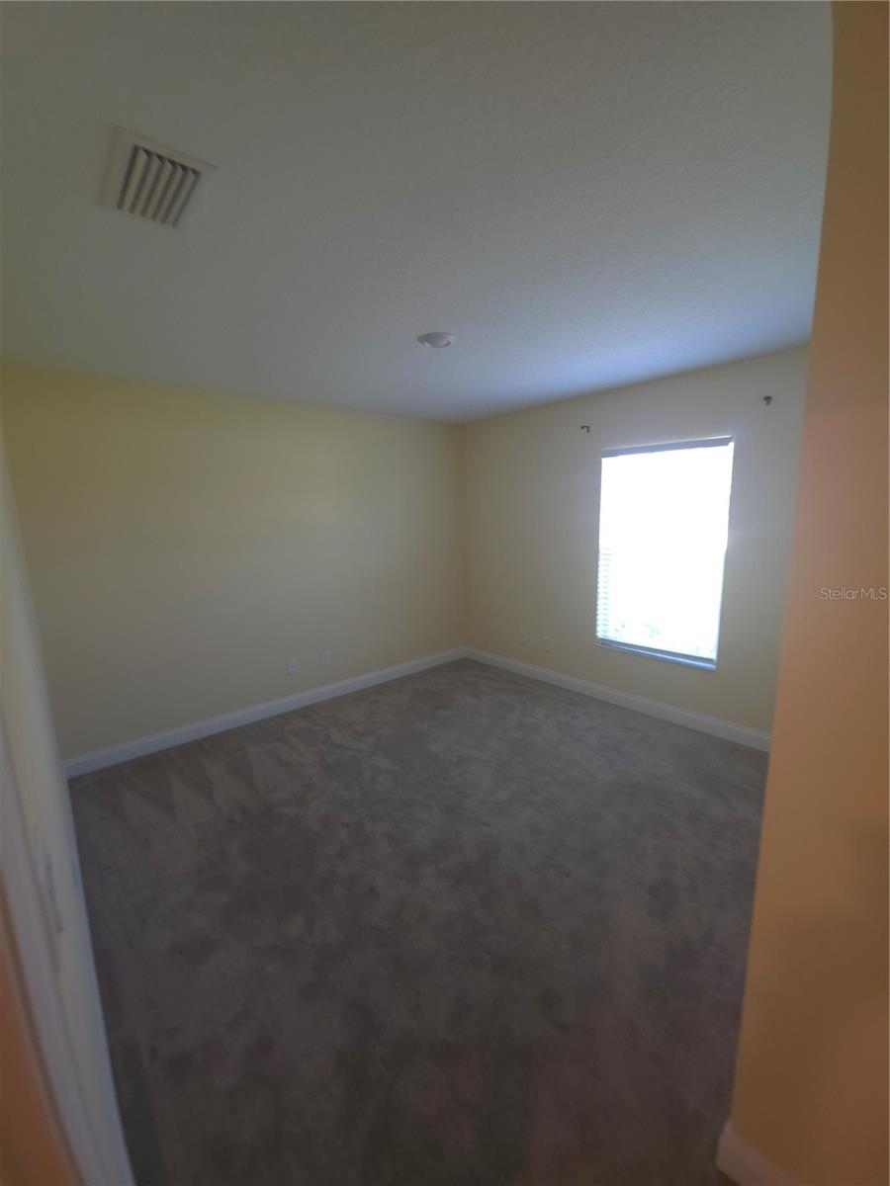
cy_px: 593
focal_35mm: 13
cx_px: 445
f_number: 1.9
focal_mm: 2.2
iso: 80
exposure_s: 1/30
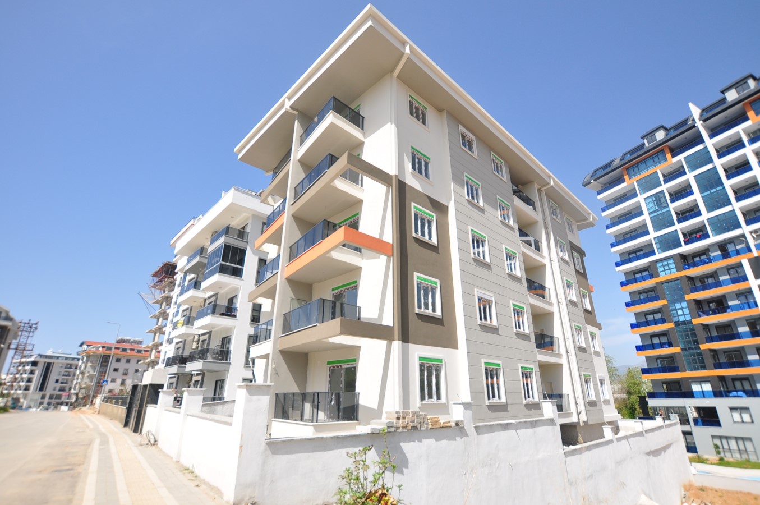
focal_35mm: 16
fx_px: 348
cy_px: 252
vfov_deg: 71.9
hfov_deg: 95.0
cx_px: 380
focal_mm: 11
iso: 200
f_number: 4
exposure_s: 1/2000
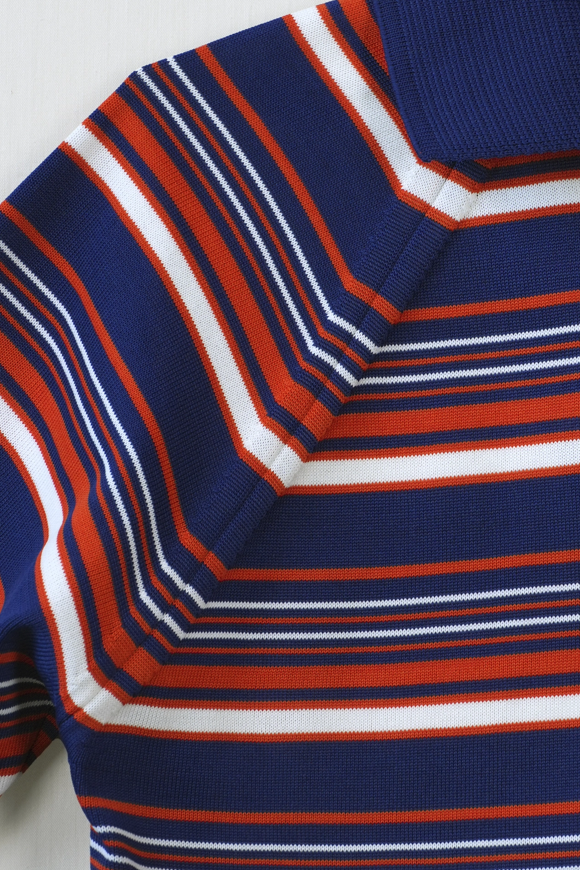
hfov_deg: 4.7
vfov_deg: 7.1
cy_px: 299
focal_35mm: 291
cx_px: 407
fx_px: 7031
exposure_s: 1/60
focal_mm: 128
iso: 320
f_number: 7.1
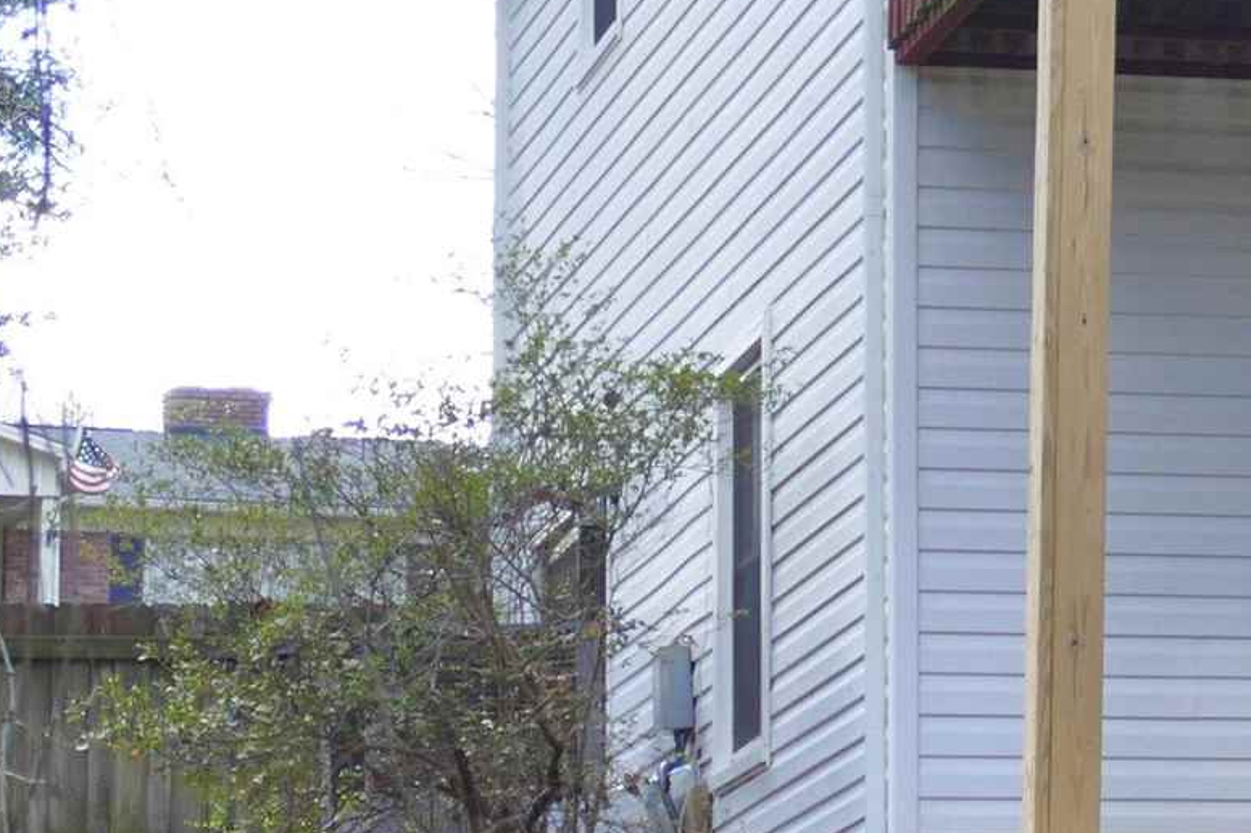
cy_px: 131
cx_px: 2325
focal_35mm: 202
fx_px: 7018
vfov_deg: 6.8
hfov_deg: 9.6
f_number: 3.3
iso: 125
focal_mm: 18.44
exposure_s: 1/160
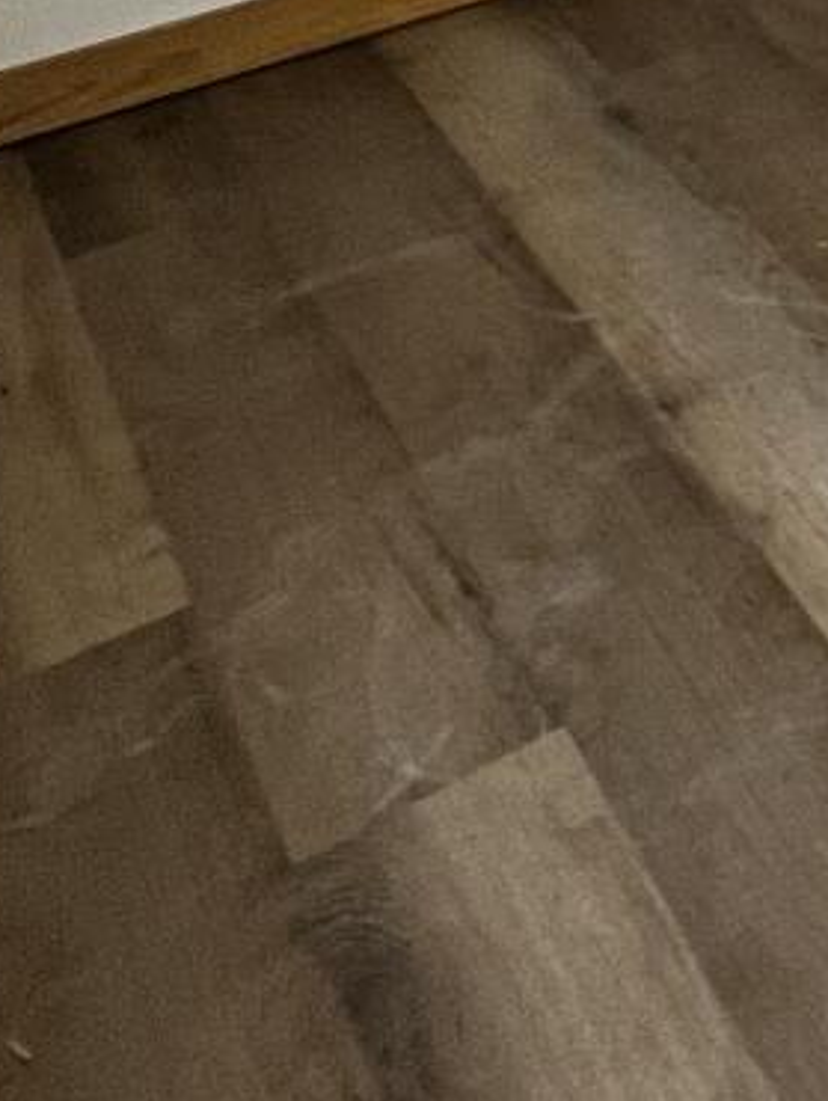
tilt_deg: -7.1
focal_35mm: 70
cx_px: 2039
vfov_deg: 20.6
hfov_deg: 13.9
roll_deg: +2.4
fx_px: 2229
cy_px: -810
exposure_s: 1/62
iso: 100
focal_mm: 1.57
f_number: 1.8
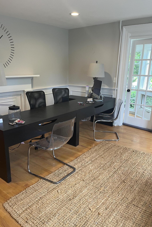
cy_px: 115
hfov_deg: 46.2
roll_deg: +0.4
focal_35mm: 28
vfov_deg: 65.5
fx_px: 177
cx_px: 64
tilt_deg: -15.7
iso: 100
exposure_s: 1/60
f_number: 1.6
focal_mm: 5.1
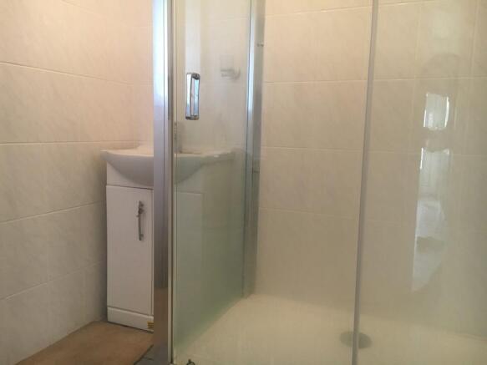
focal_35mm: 29
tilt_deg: -7.8
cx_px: 244
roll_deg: -1.2
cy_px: 182
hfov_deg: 61.7
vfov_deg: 48.2
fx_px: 408
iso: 160
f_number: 2.2
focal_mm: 4.15
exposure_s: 1/33
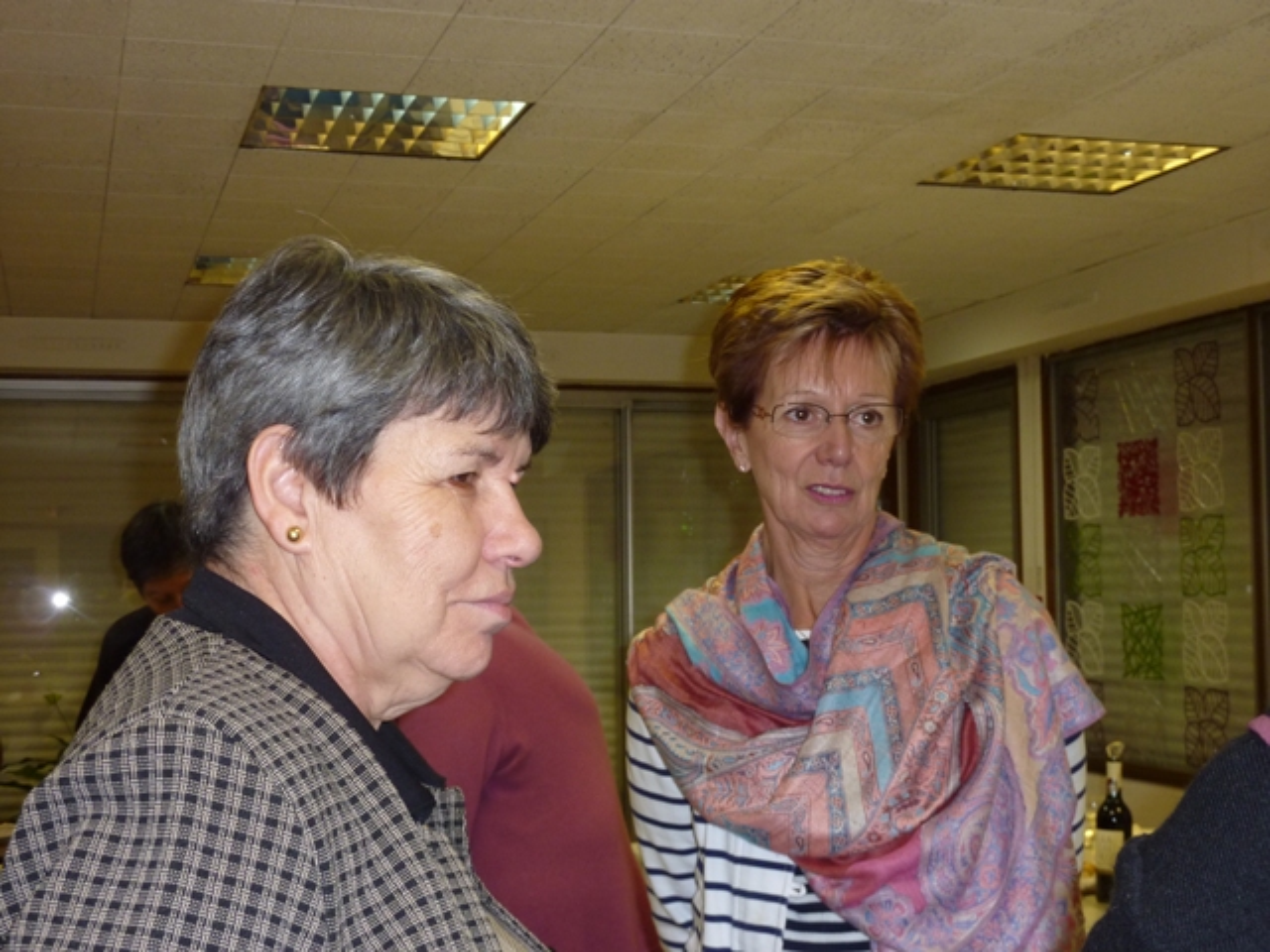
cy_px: 476
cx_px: 635
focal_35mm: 52
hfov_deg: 36.8
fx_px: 1908
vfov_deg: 28.0
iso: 160
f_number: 3.8
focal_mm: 8.5
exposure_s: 1/30
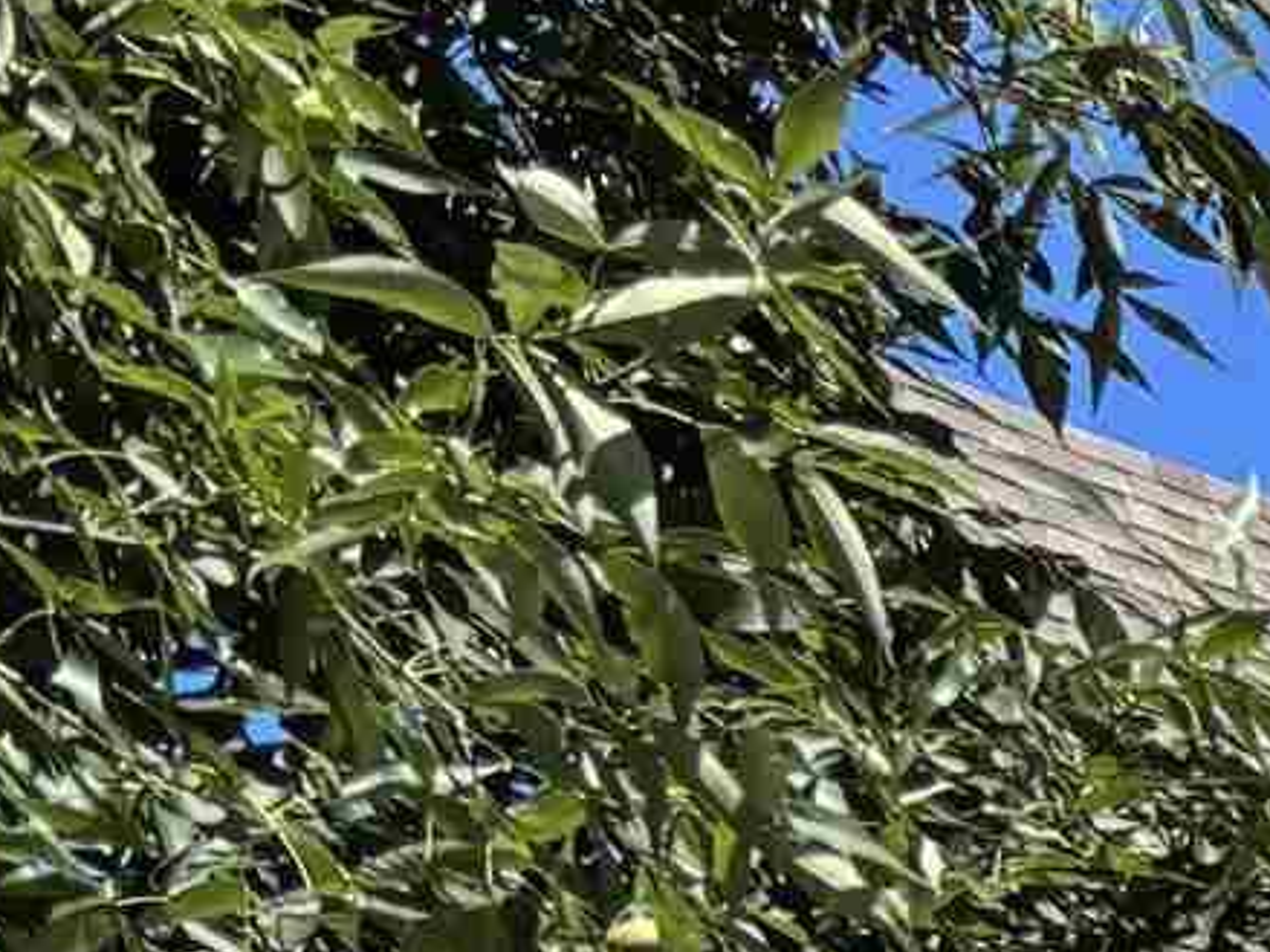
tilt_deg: +12.8
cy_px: 2280
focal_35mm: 182
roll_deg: +0.7
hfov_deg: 8.6
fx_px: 6675
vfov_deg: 7.6
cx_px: 4079
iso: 50
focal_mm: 5.96
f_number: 1.6
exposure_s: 1/2933
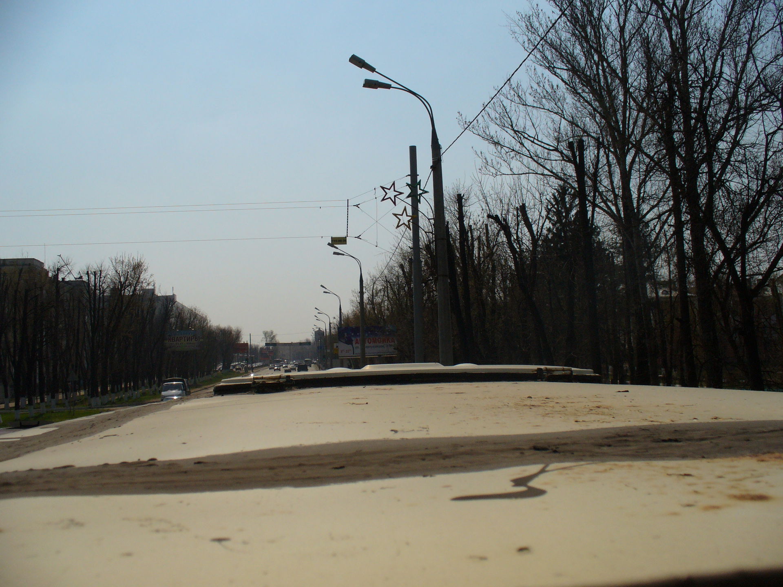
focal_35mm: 37
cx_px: 392
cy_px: 294
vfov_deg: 38.7
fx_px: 837
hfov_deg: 50.1
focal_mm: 6.1
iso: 80
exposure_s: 1/1000
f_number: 5.6
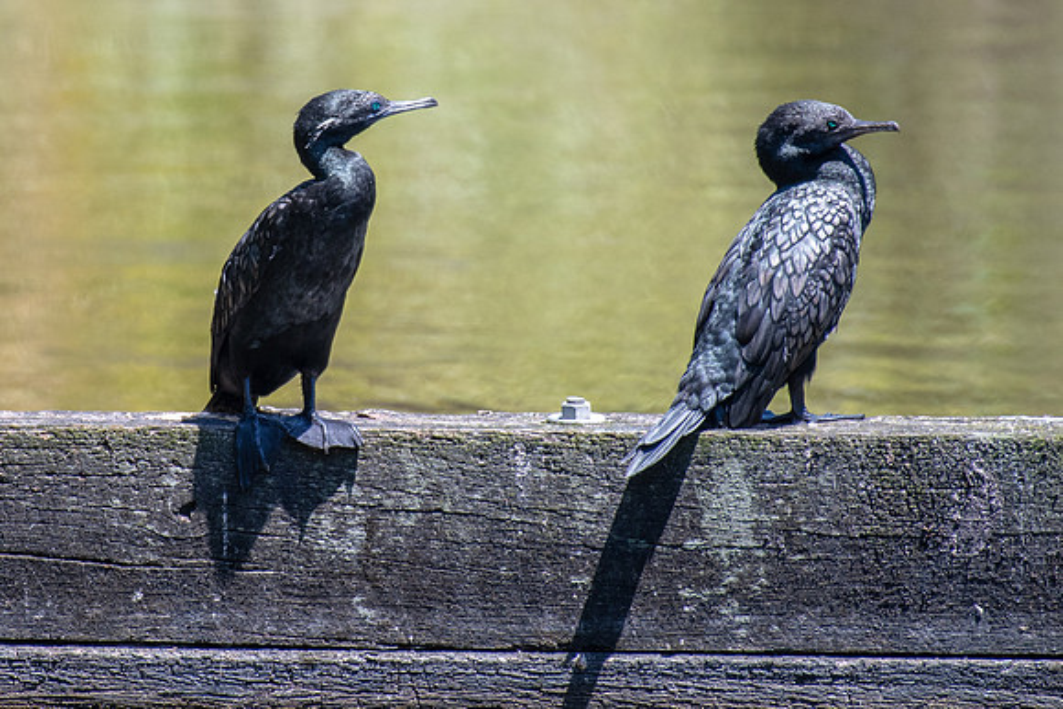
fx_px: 35417
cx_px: 303
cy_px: 154
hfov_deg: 1.7
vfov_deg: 1.1
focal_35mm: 1199
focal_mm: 500
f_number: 5.6
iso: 250
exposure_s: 1/400
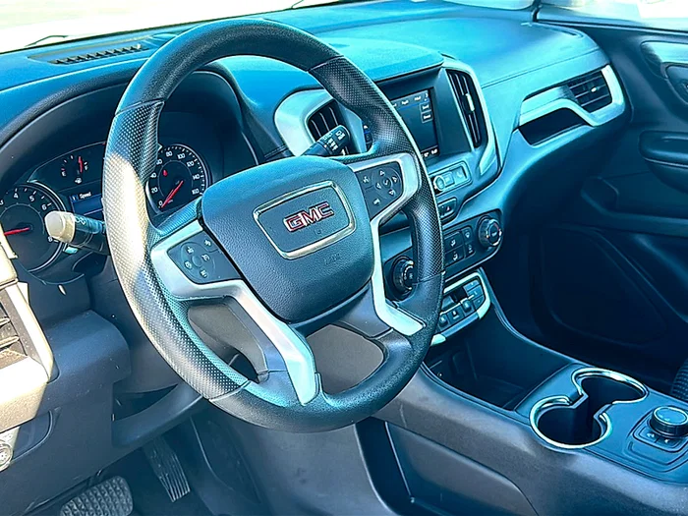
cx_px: 344
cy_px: 258
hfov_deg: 50.1
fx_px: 735
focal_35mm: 37
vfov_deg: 38.7
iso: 125
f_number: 1.78
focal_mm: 6.86
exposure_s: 1/203
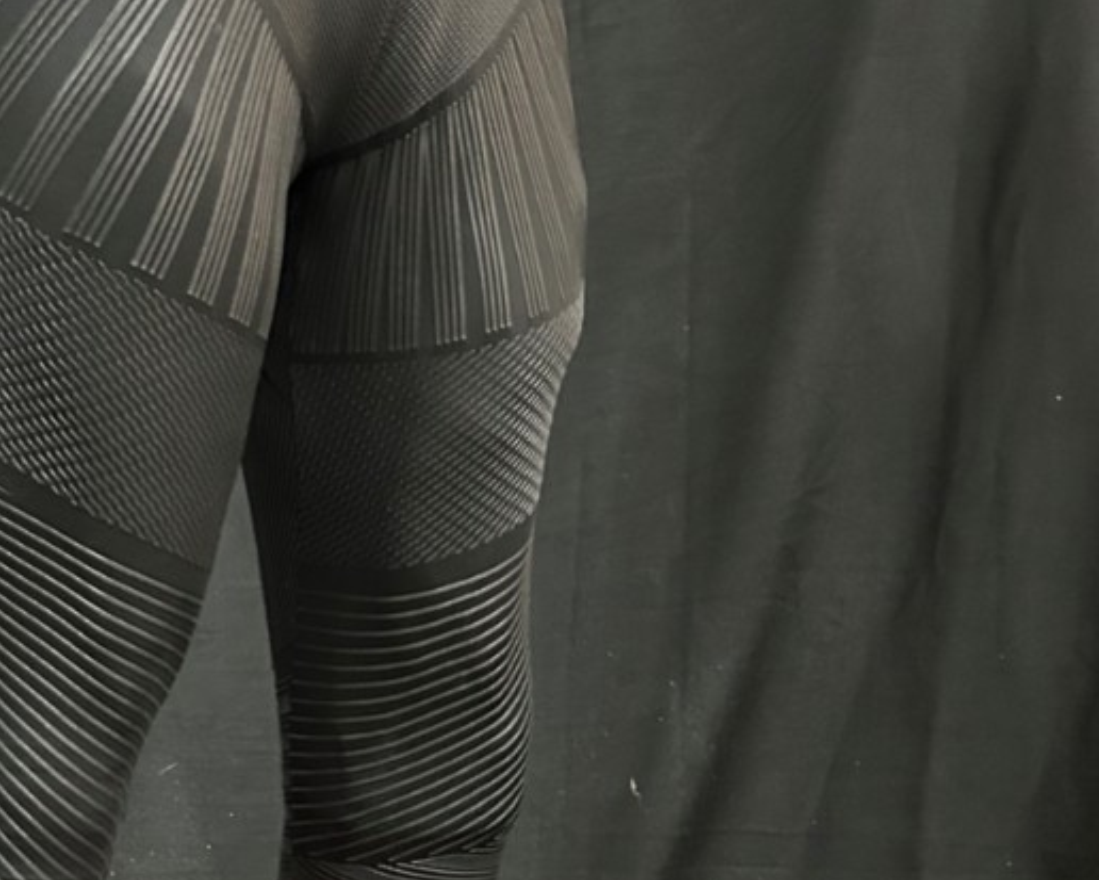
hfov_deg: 31.2
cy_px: 793
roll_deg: +1.6
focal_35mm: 59
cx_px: 234
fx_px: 1919
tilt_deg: -9.5
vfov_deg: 25.0
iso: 800
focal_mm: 5.7
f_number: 1.5
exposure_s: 1/25
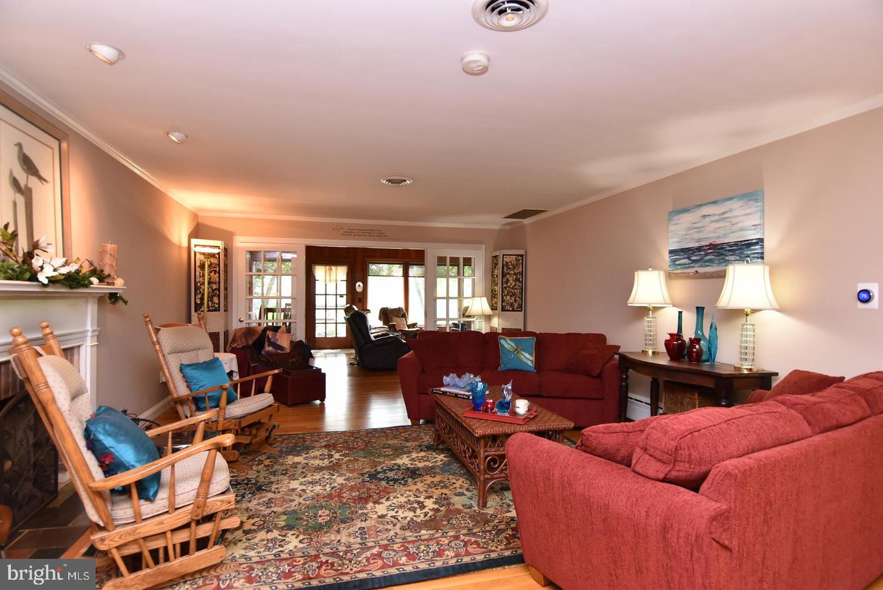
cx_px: 442
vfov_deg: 67.5
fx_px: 442
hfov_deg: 90.0
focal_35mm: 18
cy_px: 295
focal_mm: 12
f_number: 5
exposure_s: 1/60
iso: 800
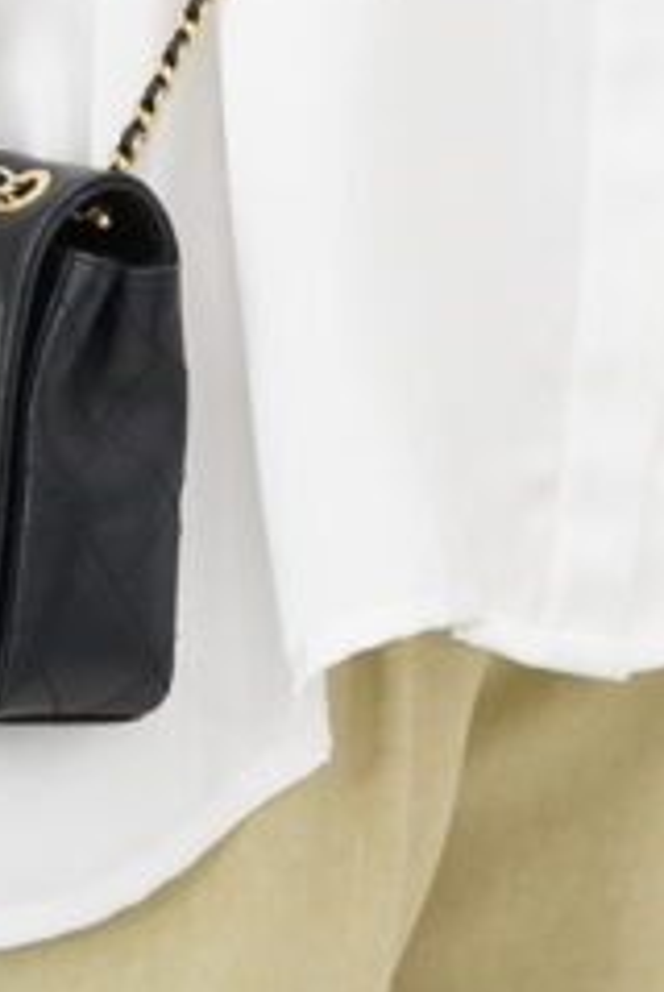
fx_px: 5903
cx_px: 131
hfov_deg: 6.4
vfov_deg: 9.5
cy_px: 37
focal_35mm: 214
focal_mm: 50
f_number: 6.3
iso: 640
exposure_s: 1/6
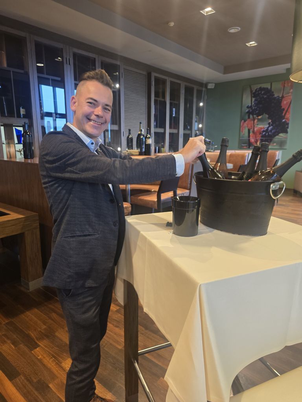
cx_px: 151
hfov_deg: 58.9
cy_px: 201
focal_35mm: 23
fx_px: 268
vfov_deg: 73.9
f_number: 1.7
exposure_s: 1/35
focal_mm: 6.3
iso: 320
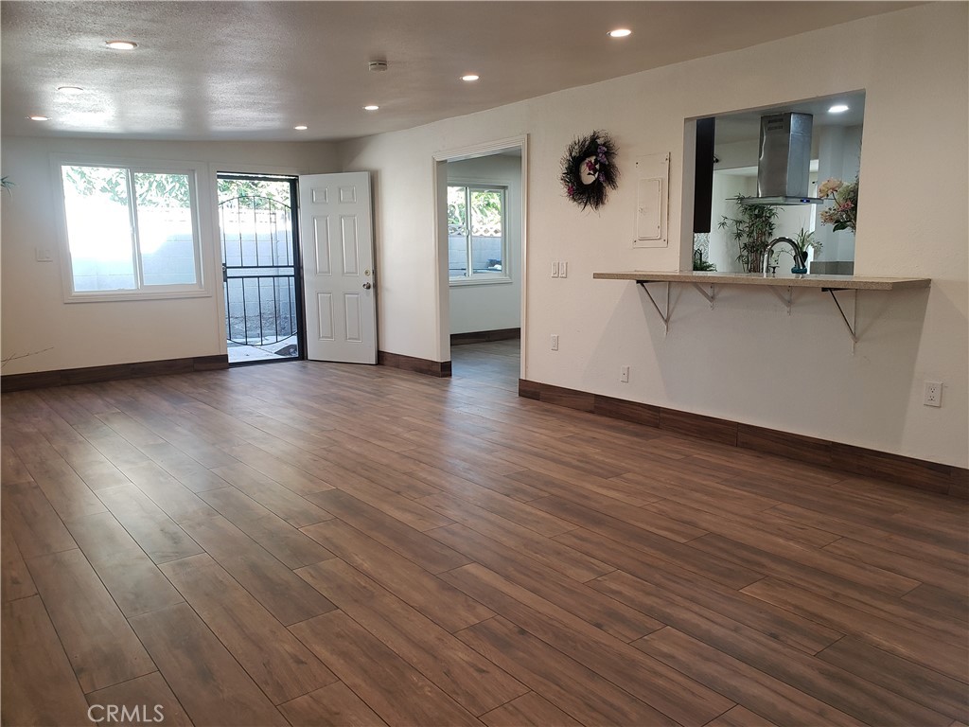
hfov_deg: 67.3
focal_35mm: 26
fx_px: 728
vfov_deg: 53.1
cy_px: 364
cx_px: 484
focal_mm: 4.3
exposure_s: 1/50
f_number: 2.4
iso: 125
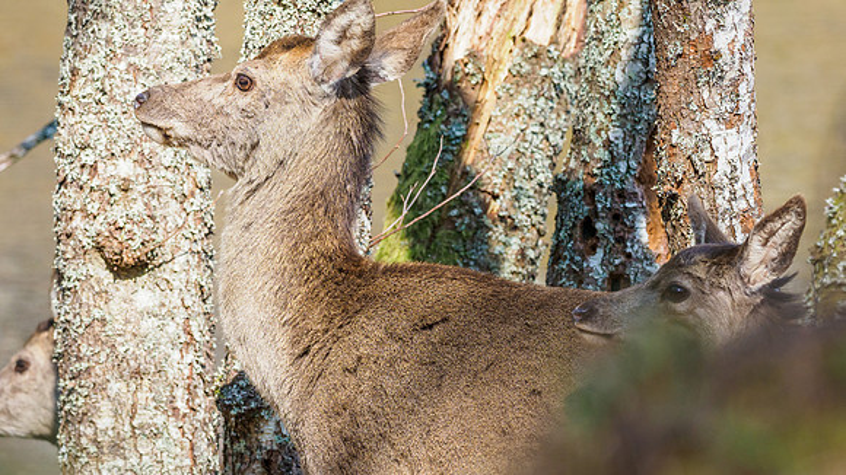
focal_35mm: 721
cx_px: 466
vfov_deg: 1.7
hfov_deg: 3.0
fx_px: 16177
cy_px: 349
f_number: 4.5
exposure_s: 1/1000
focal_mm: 300
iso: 640
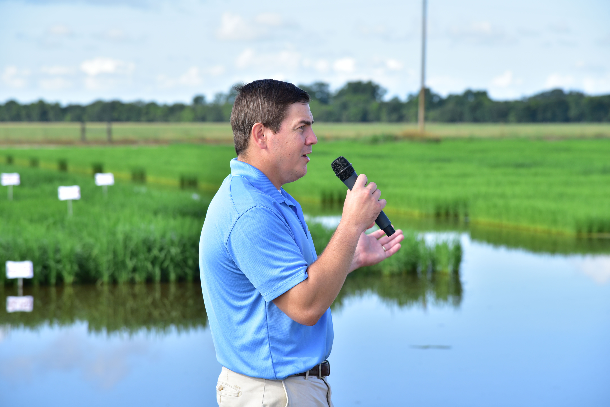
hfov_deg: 16.9
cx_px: 307
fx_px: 2050
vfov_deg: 11.3
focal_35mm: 121
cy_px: 204
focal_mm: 120
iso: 250
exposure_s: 1/320
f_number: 6.3
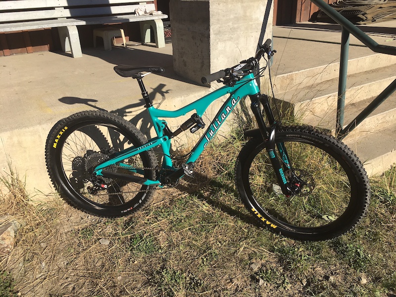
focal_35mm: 29
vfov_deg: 48.2
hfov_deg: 61.7
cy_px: 148
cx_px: 198
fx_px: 332
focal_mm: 4.15
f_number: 2.2
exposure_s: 1/1399
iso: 25
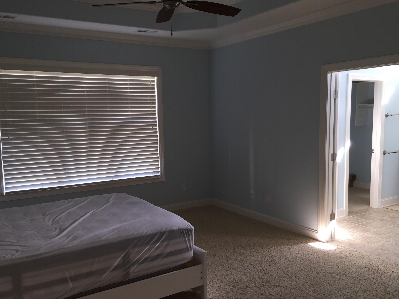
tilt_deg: -6.9
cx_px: 183
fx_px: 369
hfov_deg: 56.7
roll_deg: +0.4
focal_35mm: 32
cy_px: 158
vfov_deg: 44.1
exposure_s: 1/30
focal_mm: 4.15
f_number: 2.2
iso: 40
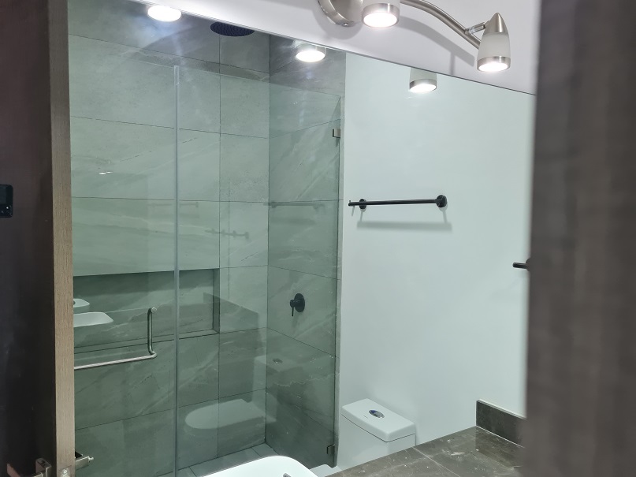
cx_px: 318
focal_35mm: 26
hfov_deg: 67.3
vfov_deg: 53.1
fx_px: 478
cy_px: 238
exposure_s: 1/120
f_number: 1.8
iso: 250
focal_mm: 5.4
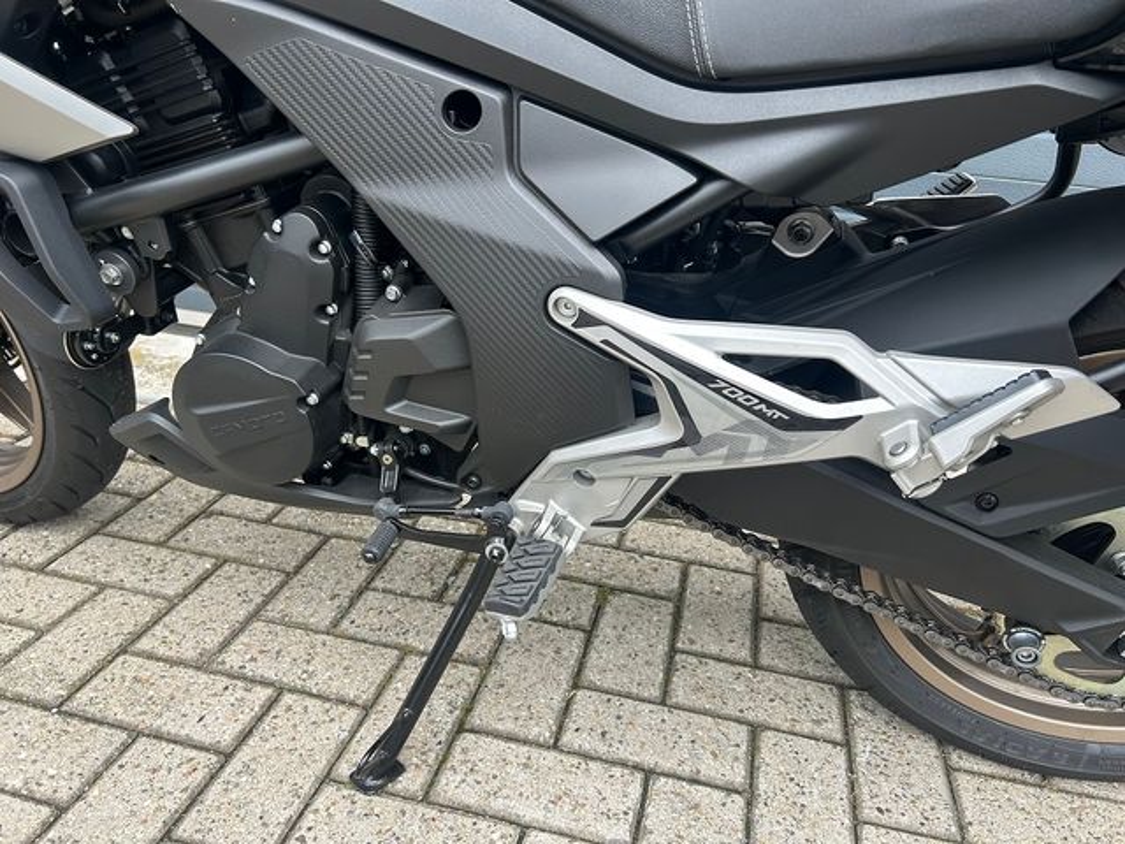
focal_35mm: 26
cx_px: 562
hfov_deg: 67.3
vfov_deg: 53.1
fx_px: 845
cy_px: 422
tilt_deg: -21.5
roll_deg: -4.4
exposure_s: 1/692
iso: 50
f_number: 1.5
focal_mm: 5.7
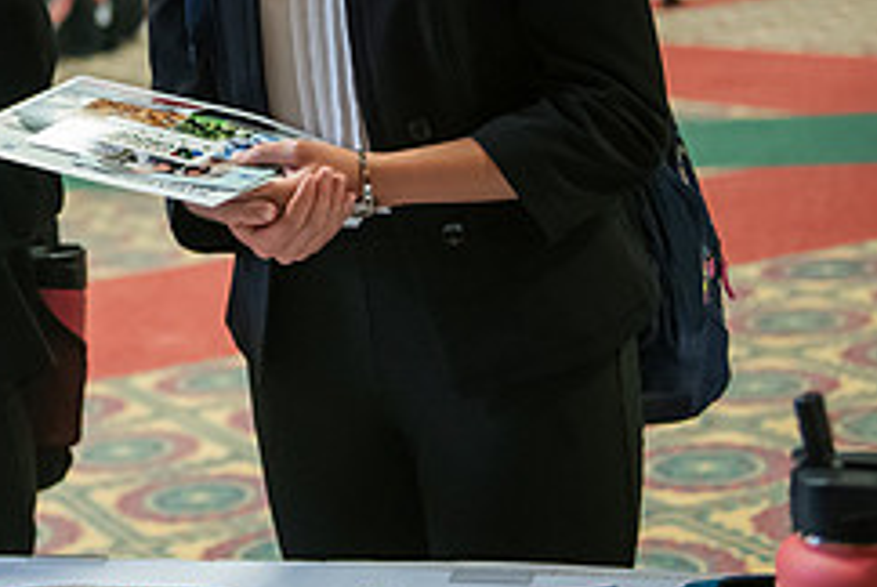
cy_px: -2
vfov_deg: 14.8
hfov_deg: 21.4
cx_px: -43
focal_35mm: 91
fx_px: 2220
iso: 2500
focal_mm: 38
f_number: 2.8
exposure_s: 1/200
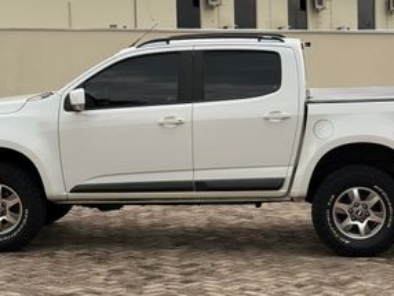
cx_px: 209
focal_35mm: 79
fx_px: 900
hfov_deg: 24.7
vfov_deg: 18.7
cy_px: 153
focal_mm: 6.76
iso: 100
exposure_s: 1/493
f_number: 1.78
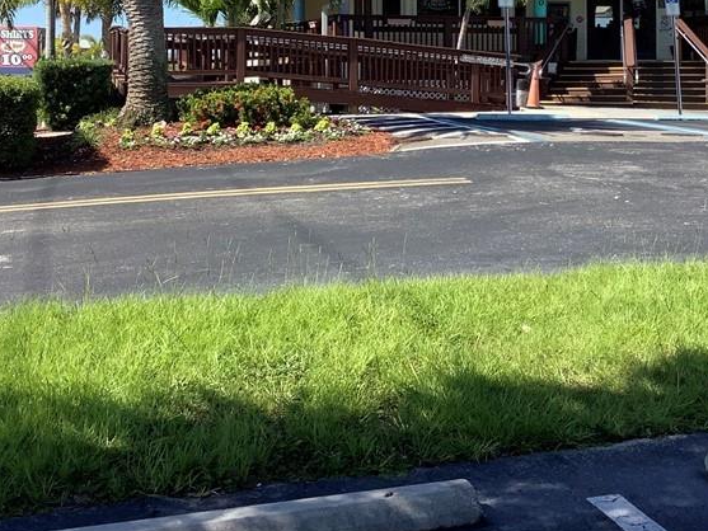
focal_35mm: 57
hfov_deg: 33.7
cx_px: 419
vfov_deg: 24.9
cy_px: 50
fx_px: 1166
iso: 25
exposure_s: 1/994
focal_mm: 3.3
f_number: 2.4
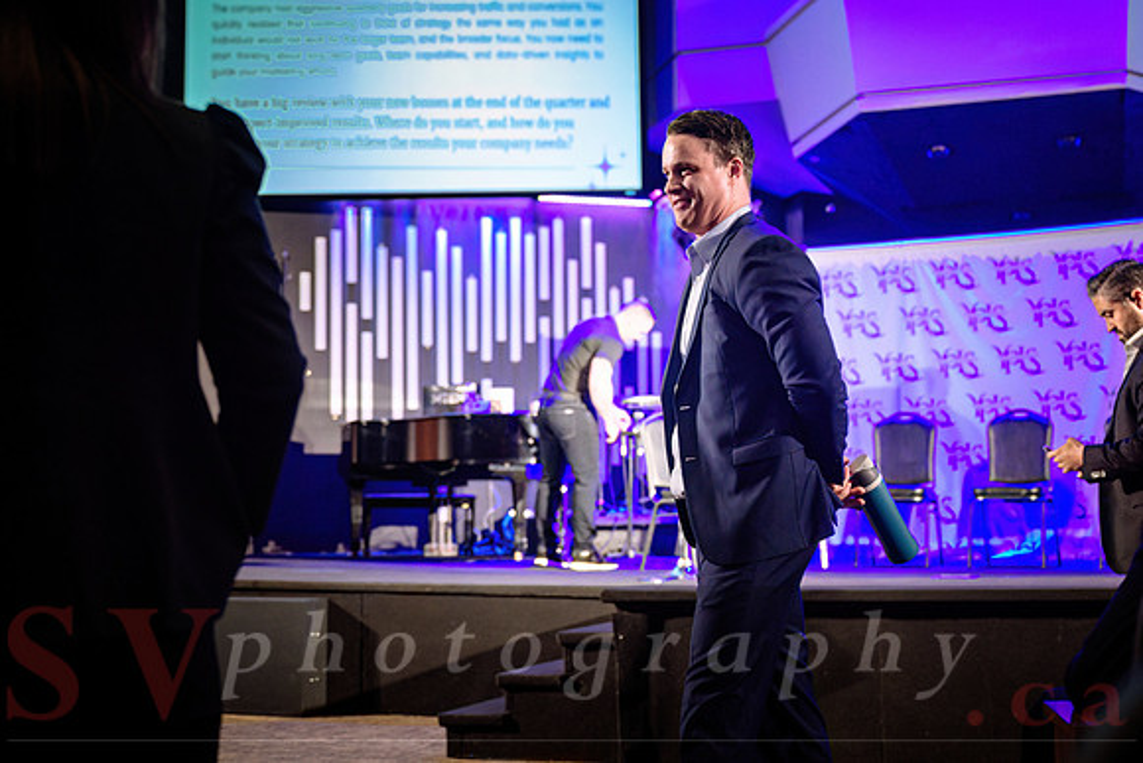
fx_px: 1593
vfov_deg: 26.9
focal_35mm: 50
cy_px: 330
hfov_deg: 39.4
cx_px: 648
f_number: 2.8
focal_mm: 43
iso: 1600
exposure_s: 1/80
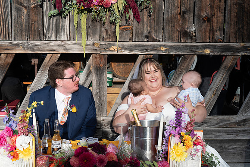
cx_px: 125
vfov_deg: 22.6
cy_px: 84
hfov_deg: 33.4
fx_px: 417
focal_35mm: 60
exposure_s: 1/200
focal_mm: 60
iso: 100
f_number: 9
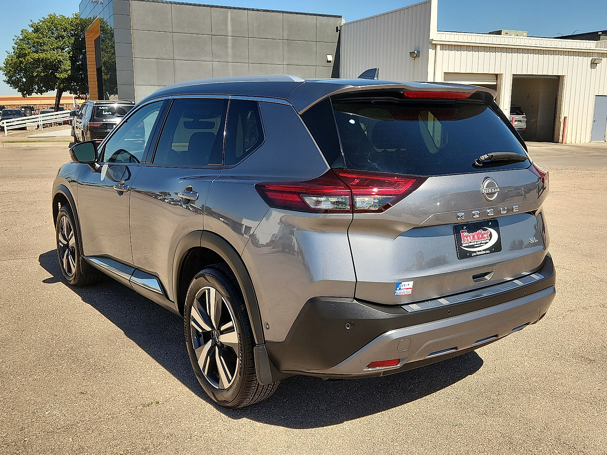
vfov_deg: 58.9
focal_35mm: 23
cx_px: 304
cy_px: 228
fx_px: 403
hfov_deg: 73.9
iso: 50
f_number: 1.8
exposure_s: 1/1250
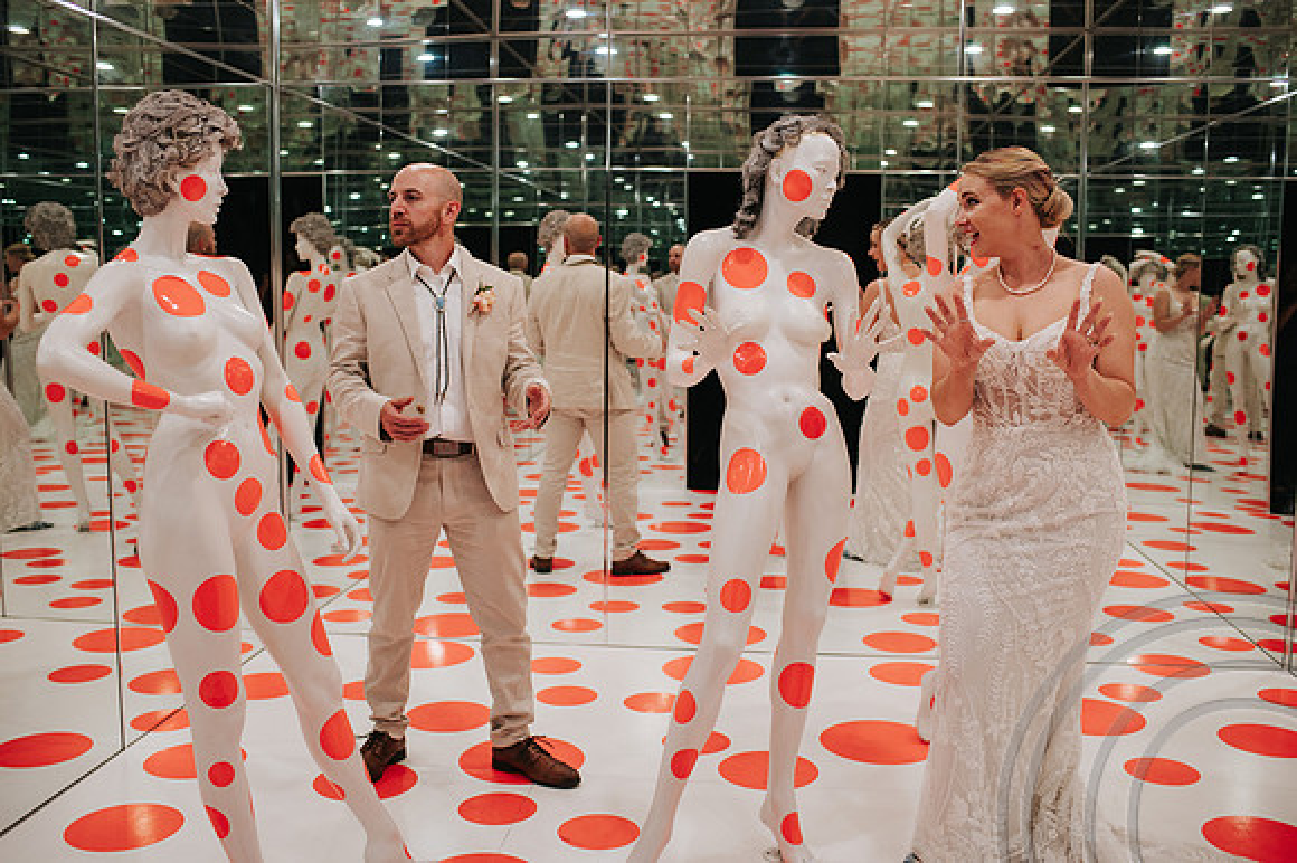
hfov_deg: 54.5
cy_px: 432
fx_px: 1260
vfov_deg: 37.8
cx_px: 648
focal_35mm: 35
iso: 1000
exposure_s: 1/250
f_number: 2.8
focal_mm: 35
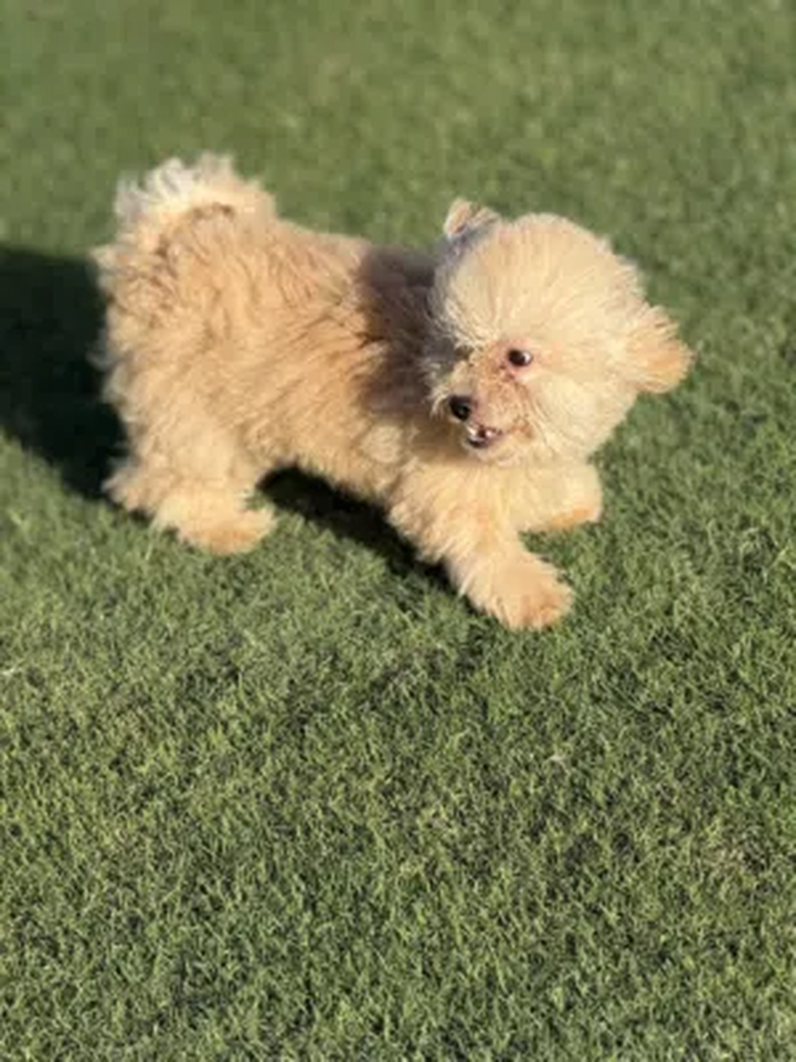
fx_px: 3679
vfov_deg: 16.4
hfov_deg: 12.3
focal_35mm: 120
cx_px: 398
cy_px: 531
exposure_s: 1/938
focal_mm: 15.66
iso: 50
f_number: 2.8
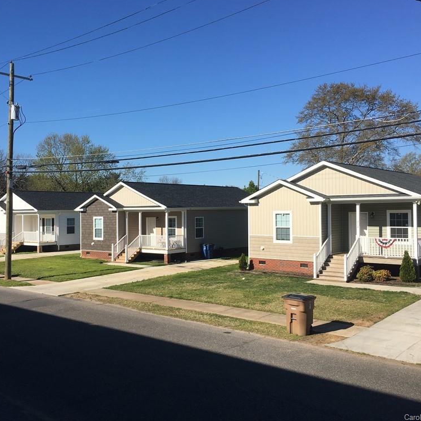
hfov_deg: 47.1
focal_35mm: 35
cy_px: 207
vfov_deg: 47.2
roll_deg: +1.0
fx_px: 482
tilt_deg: +1.0
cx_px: 181
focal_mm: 4.15
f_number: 2.2
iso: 25
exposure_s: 1/2024
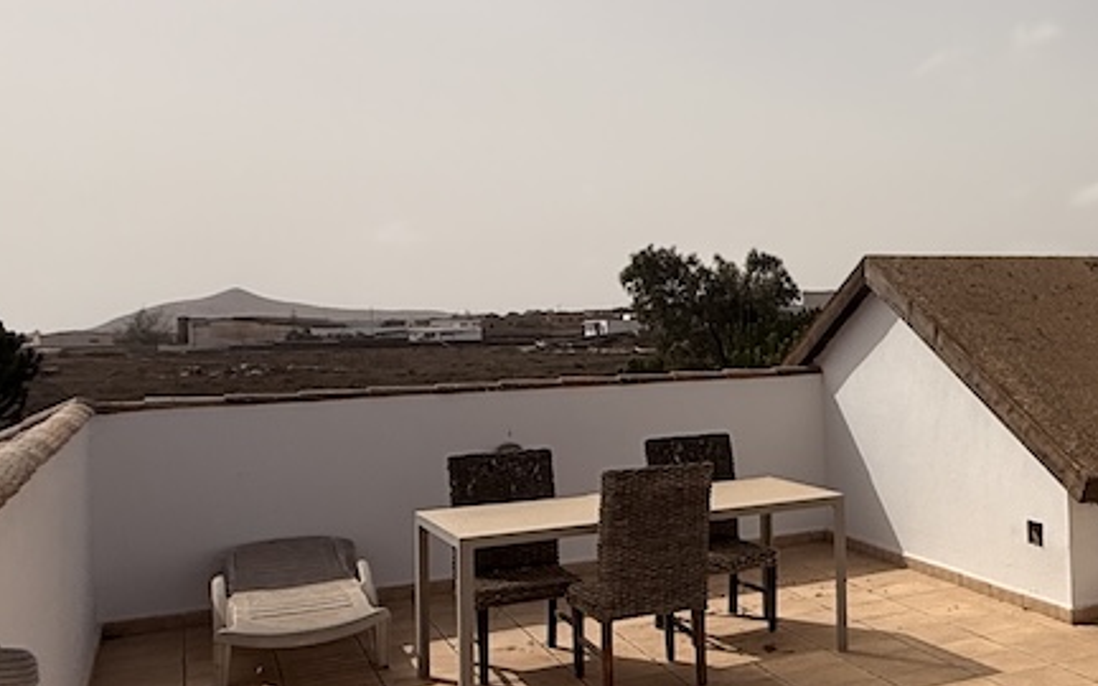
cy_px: 323
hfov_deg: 38.1
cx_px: 1192
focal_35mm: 44
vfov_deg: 29.2
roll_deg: +1.4
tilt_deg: -0.4
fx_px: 1317
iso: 50
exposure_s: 1/6173
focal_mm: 2.22
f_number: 2.2
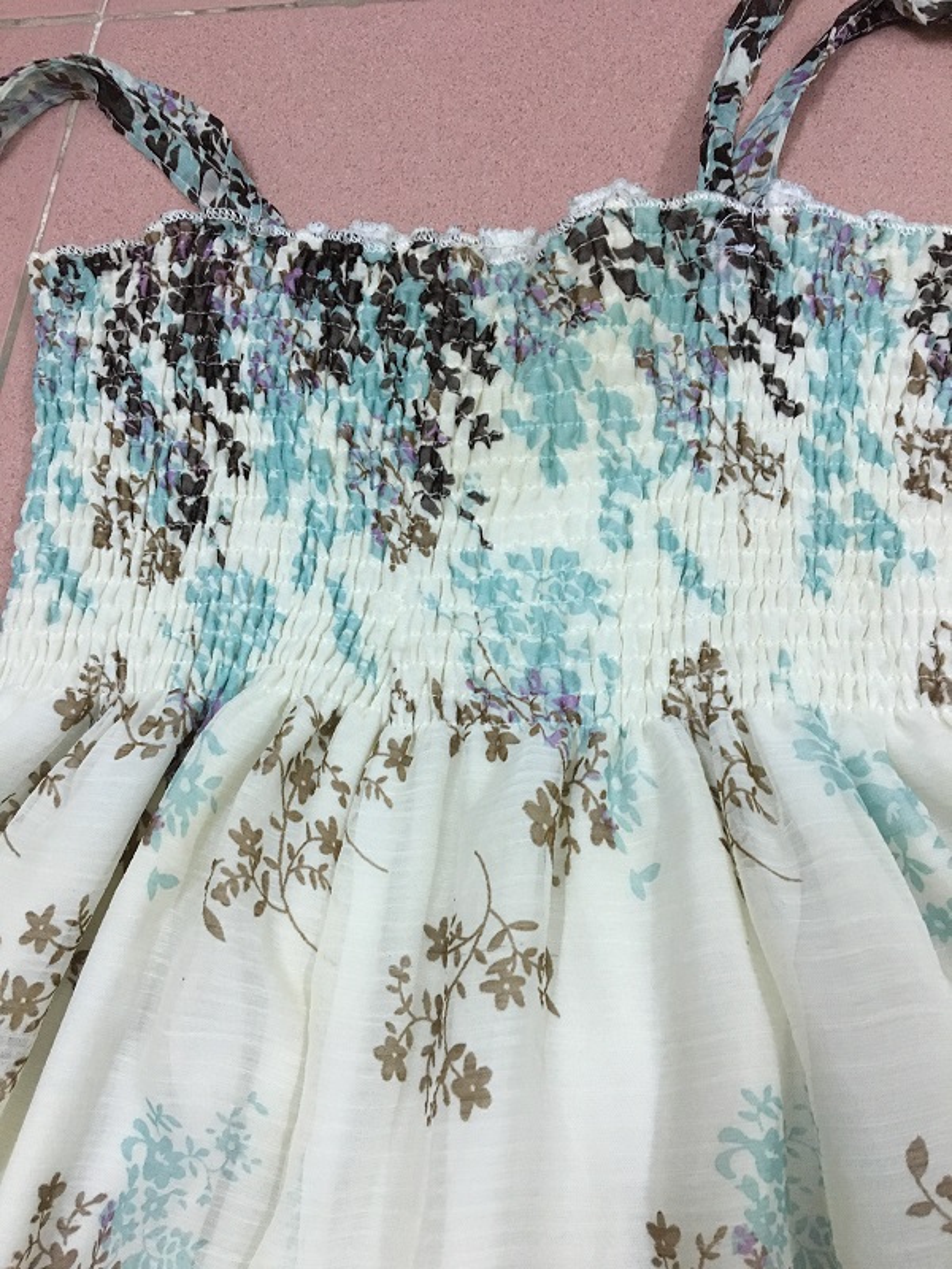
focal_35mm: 29
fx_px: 1063
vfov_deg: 61.7
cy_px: 634
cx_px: 476
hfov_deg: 48.2
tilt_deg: -69.1
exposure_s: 1/33
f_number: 2.2
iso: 200
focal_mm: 4.15
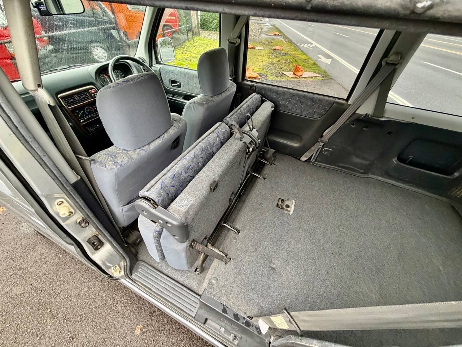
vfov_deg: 85.7
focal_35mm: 14
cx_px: 231
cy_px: 174
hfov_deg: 102.1
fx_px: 187
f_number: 2.2
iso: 320
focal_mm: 2.22
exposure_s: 1/67
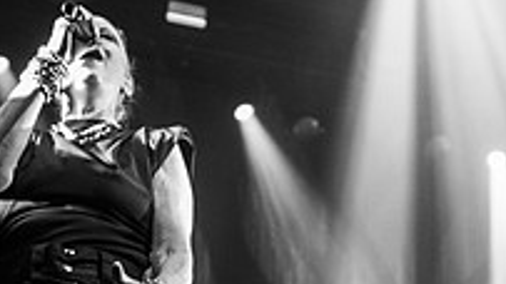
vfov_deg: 13.5
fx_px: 1180
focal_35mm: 88
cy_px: 295
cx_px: 336
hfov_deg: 24.1
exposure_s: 1/250
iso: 2500
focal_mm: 24
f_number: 3.2
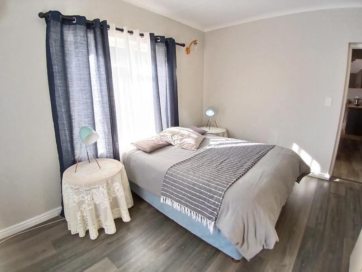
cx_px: 181
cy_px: 136
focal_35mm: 17
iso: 64
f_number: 2.2
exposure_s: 1/50
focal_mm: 1.4
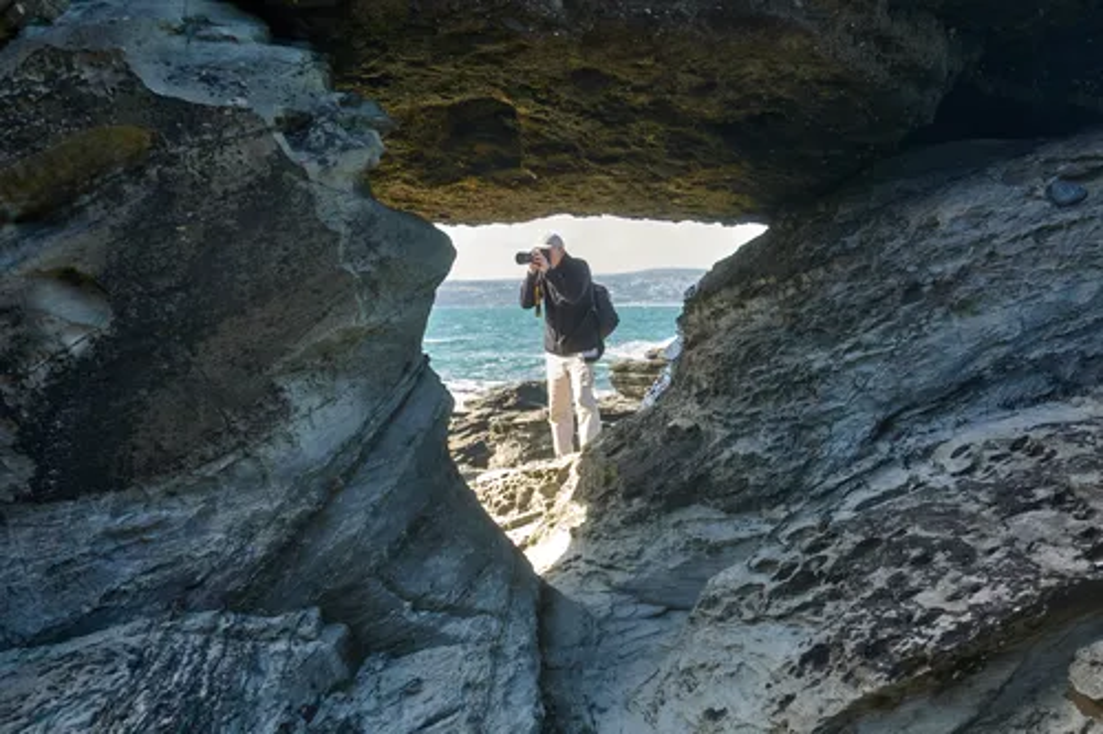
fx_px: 1715
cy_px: 367
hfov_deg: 35.7
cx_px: 552
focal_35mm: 56
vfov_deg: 24.2
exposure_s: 1/160
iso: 100
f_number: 4
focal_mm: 20.69
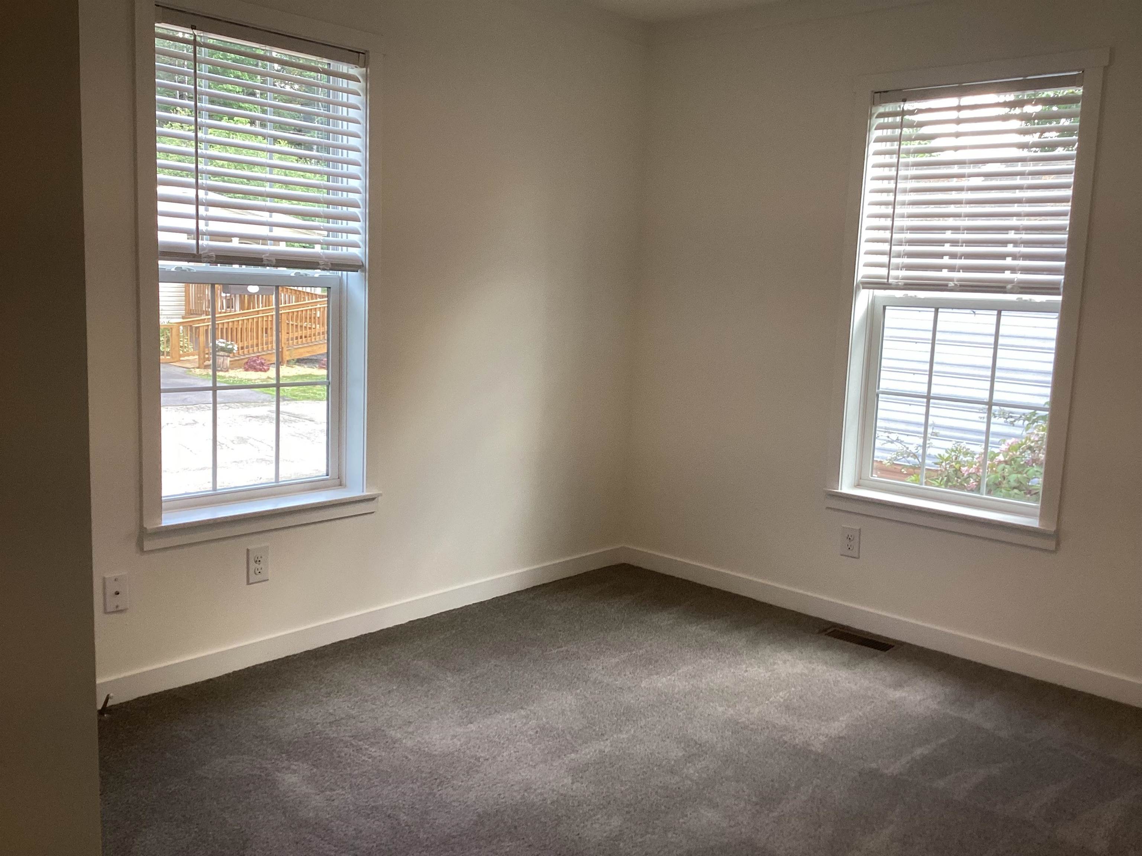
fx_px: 1023
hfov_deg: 58.4
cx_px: 571
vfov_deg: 45.4
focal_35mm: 31
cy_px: 428
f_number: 2.4
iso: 80
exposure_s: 1/100
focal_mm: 3.3
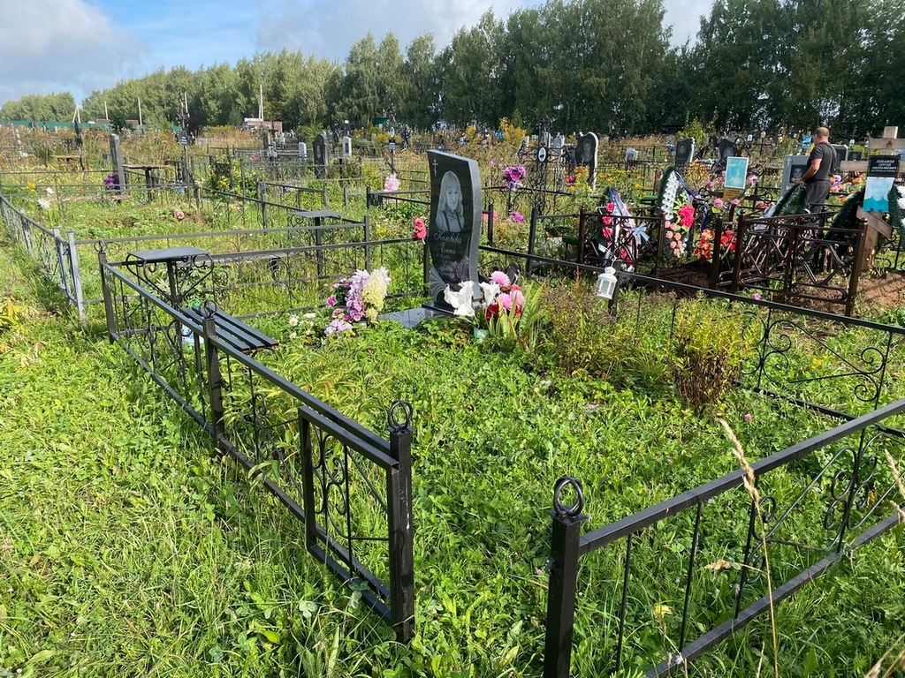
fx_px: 680
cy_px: 339
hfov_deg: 67.3
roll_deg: -2.9
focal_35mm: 26
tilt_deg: -14.5
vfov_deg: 53.1
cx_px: 452
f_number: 1.8
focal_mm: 4.25
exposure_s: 1/1182
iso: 32
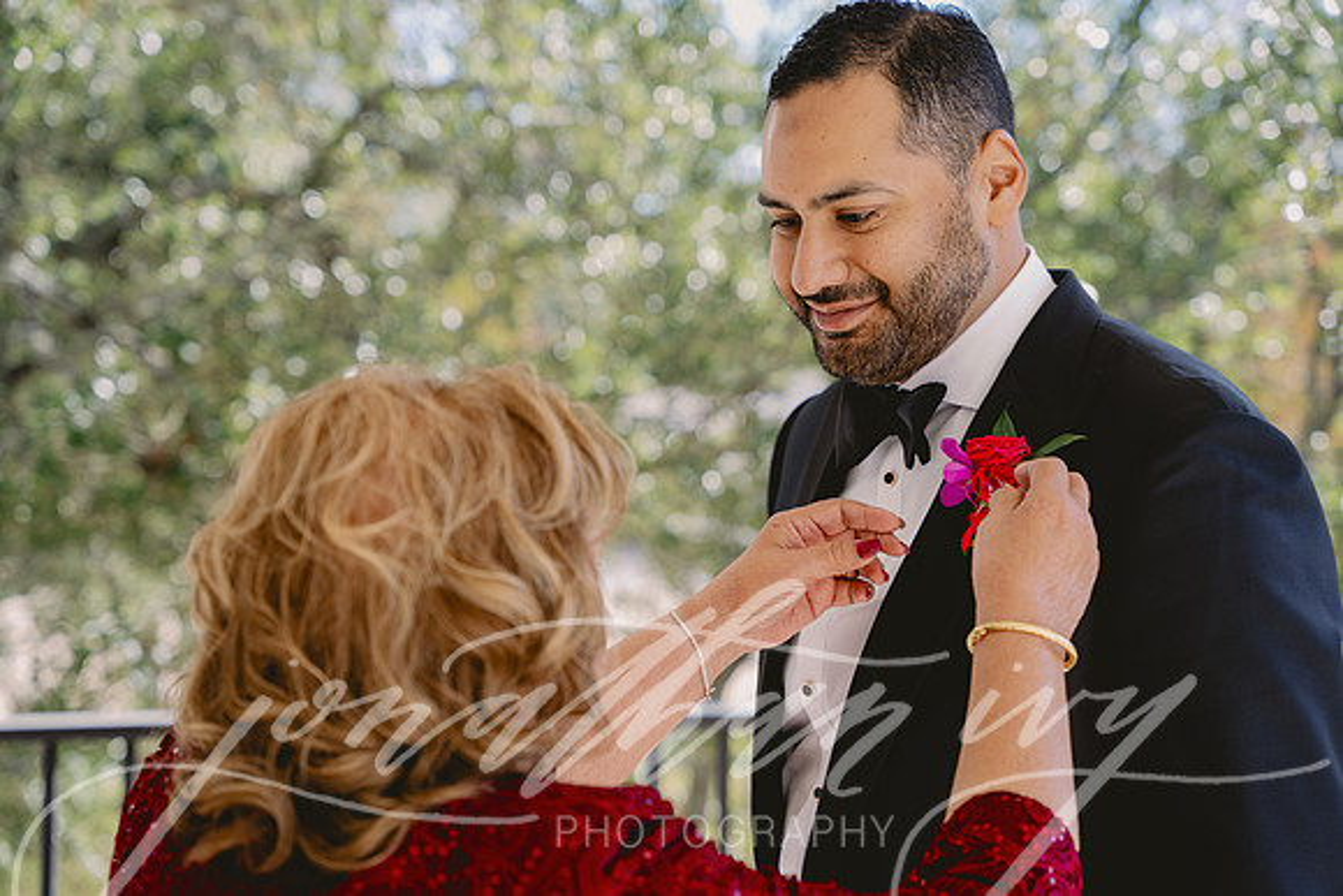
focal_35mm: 70
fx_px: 2612
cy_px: 448
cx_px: 672
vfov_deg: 19.5
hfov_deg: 28.8
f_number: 3.5
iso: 100
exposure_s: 1/160
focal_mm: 70
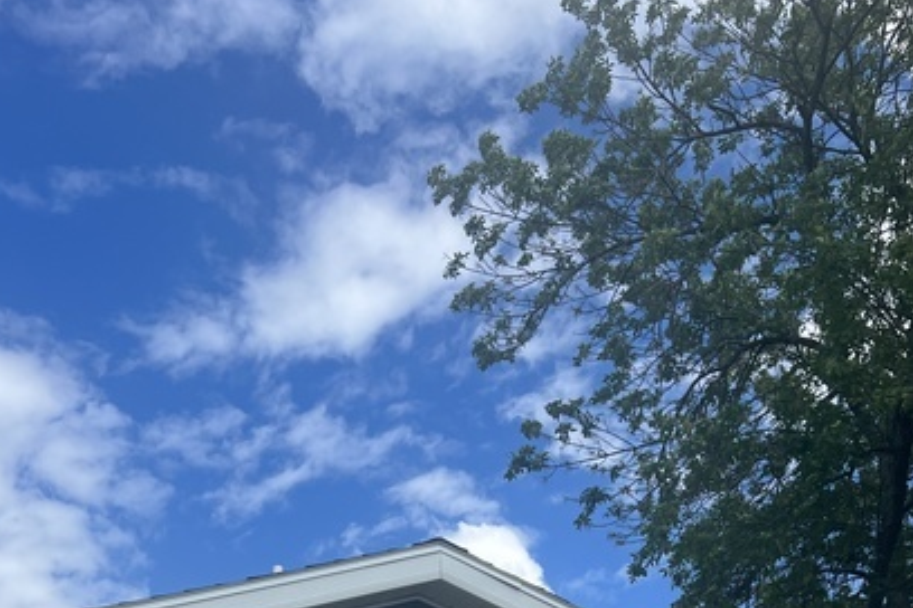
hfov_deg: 37.5
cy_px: 823
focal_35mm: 53
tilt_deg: +11.5
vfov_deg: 22.4
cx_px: 396
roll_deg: +3.0
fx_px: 1344
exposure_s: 1/3831
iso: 50
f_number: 1.5
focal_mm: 5.7
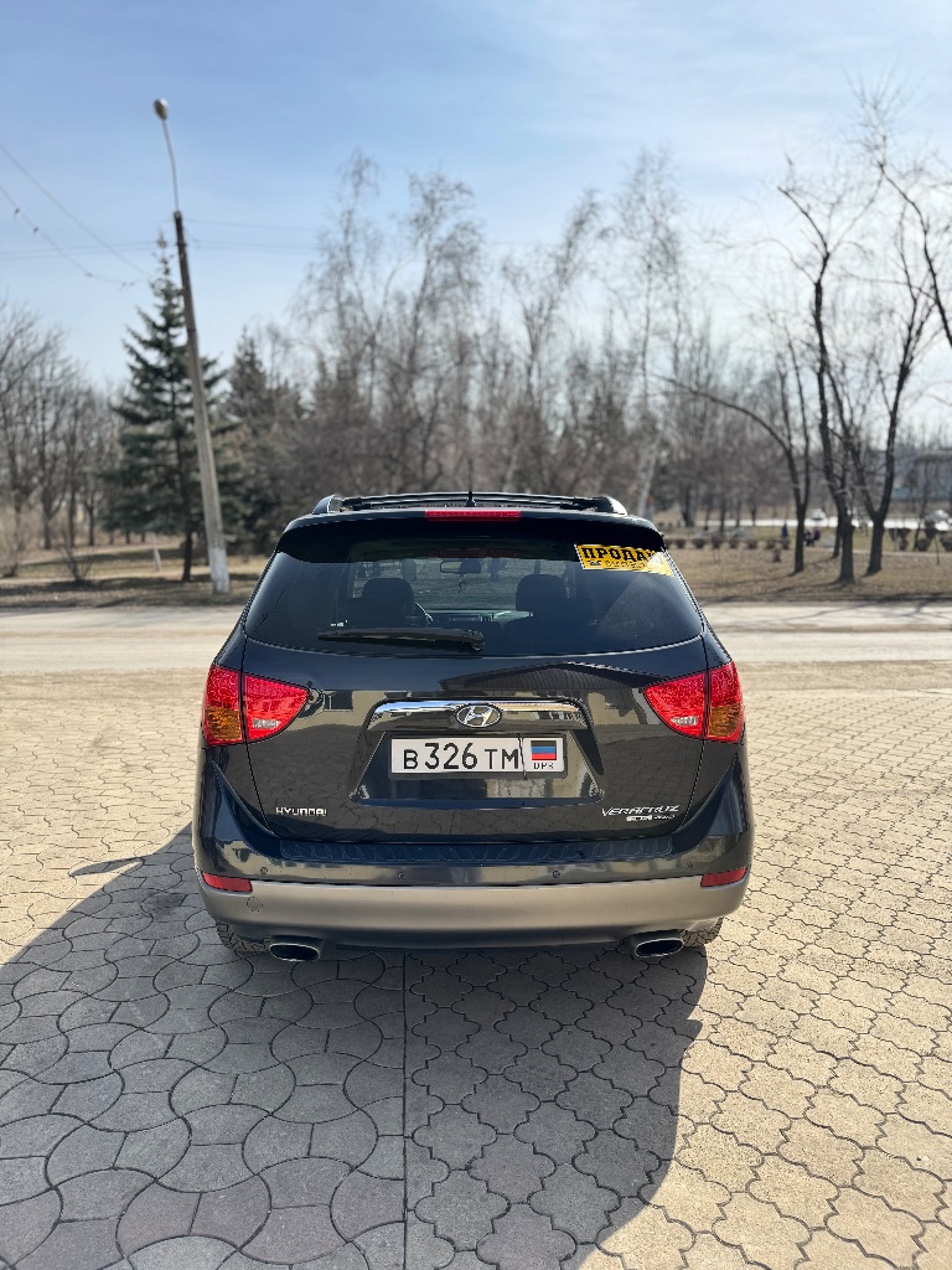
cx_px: 476
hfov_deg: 56.8
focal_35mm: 24
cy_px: 635
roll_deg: +0.2
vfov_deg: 71.6
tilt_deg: -8.5
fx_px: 880
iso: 80
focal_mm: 6.76
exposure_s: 1/1923
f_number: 1.78
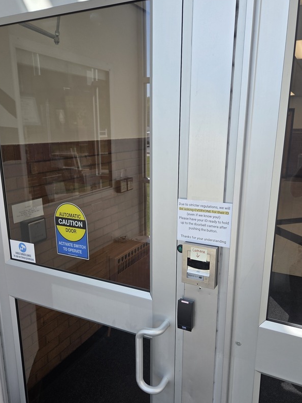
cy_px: 223
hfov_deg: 48.2
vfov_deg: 61.5
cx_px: 158
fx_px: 337
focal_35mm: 29
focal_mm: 5.4
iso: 80
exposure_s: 1/682
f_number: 1.8
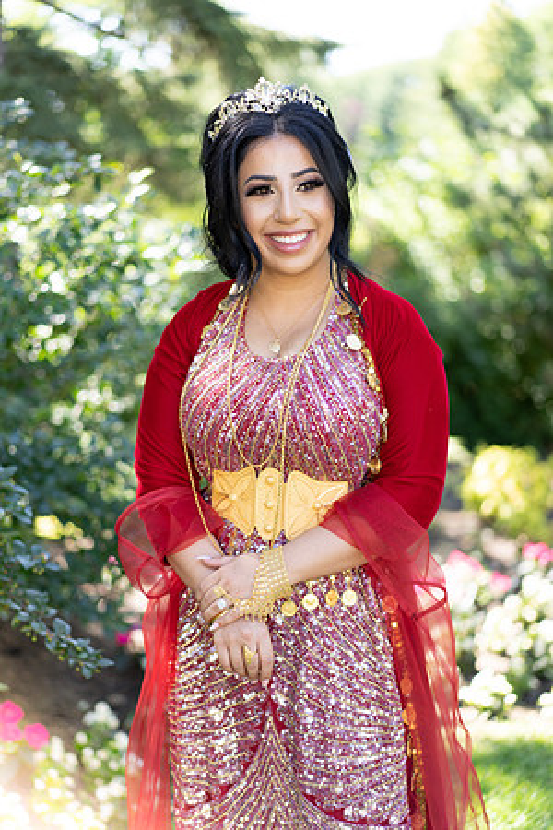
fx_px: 1267
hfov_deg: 24.6
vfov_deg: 36.2
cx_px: 276
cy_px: 415
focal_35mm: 55
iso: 100
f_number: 1.8
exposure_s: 1/250
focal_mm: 55
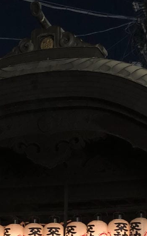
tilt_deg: +10.4
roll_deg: -0.3
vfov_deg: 23.0
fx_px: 565
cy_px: 212
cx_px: 111
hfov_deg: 14.8
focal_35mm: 88
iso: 100
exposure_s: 1/4
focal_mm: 3.99
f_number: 1.8
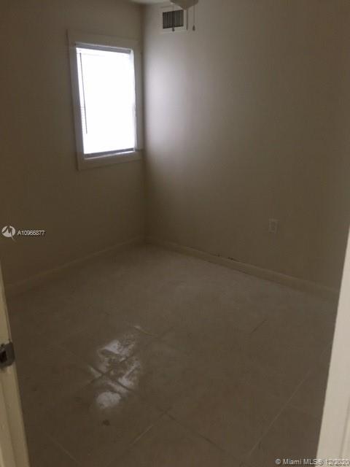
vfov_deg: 61.7
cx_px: 175
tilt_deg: -19.6
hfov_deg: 48.2
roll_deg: -2.1
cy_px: 234
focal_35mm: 29
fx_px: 391
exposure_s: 1/30
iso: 200
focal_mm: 4.15
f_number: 2.2
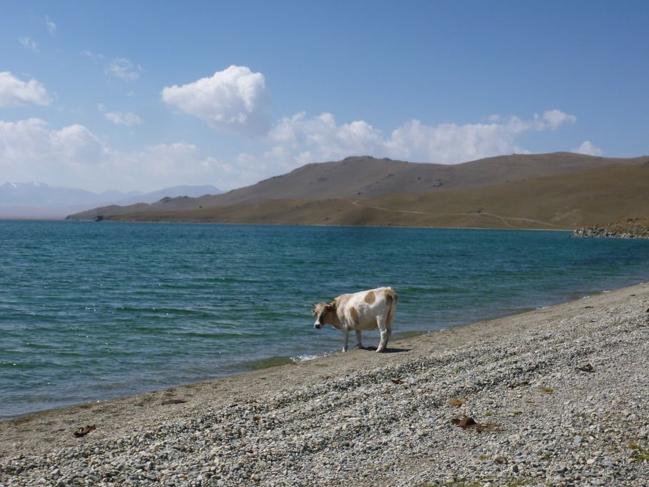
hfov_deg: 32.7
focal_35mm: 59
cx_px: 320
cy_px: 237
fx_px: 1106
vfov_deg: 24.8
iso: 100
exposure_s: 1/1000
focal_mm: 8
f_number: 3.9
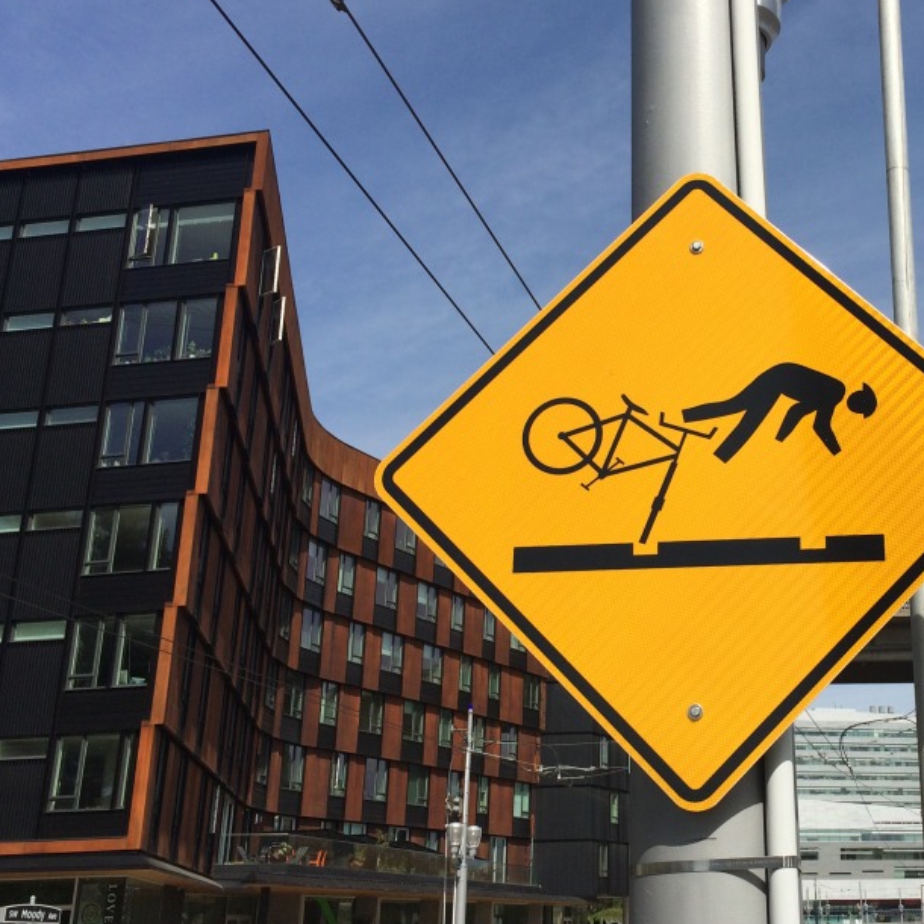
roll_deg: +2.8
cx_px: 716
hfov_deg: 38.0
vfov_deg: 39.2
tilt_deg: +17.0
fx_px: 1299
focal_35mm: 43
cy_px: 462
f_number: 2.2
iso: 32
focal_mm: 4.15
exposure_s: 1/2564
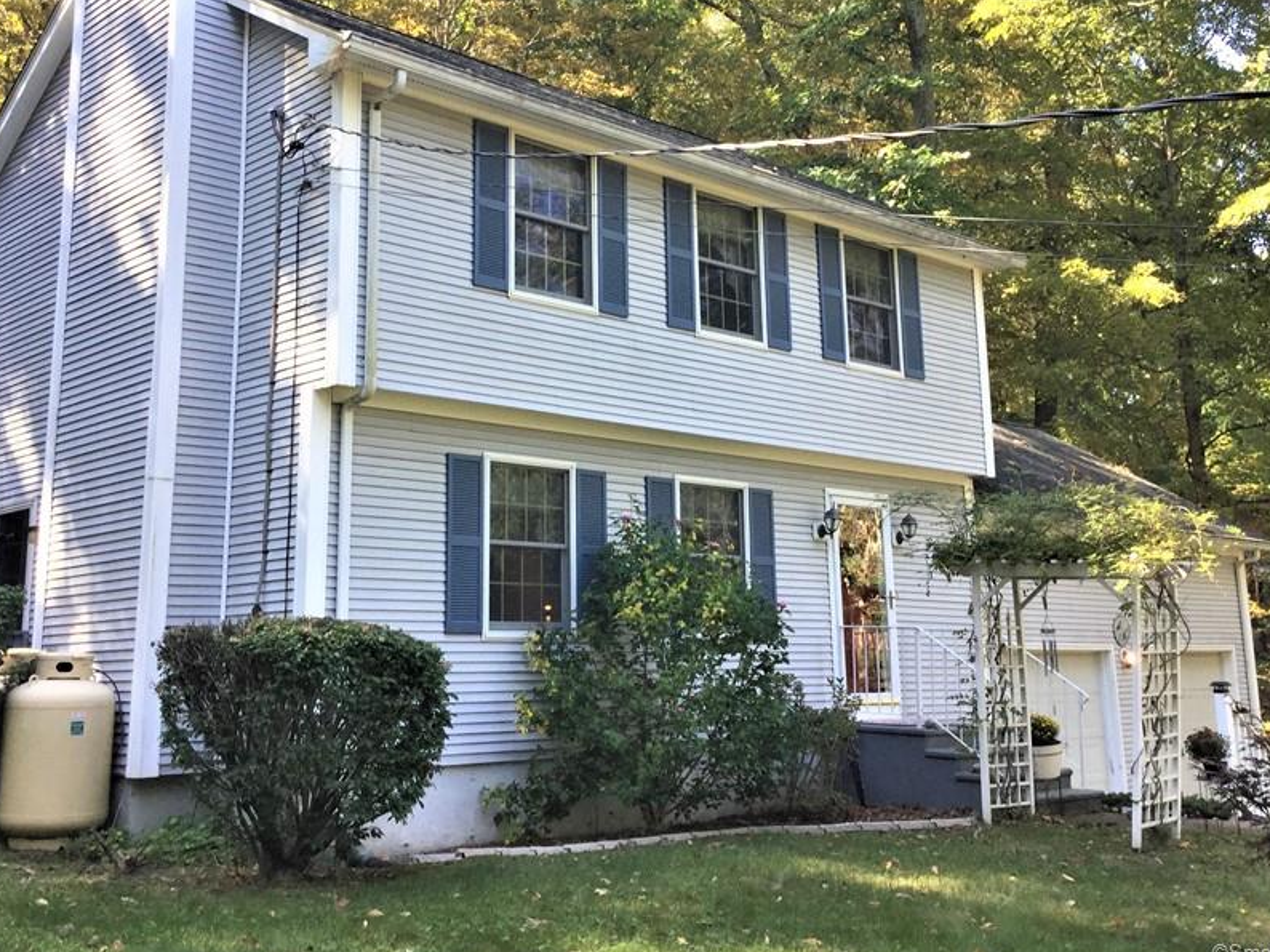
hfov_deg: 46.8
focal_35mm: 40
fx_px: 1467
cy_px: 354
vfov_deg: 35.7
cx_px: 617
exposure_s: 1/120
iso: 40
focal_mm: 3.3
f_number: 2.4
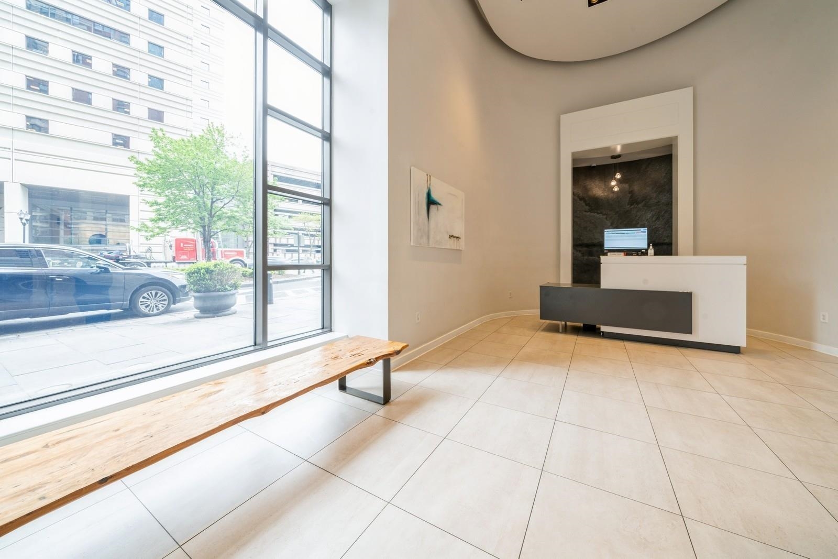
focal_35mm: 12
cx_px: 419
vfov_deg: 90.0
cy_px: 280
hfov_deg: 112.6
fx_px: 279
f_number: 11
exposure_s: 1/6
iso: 200
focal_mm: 12
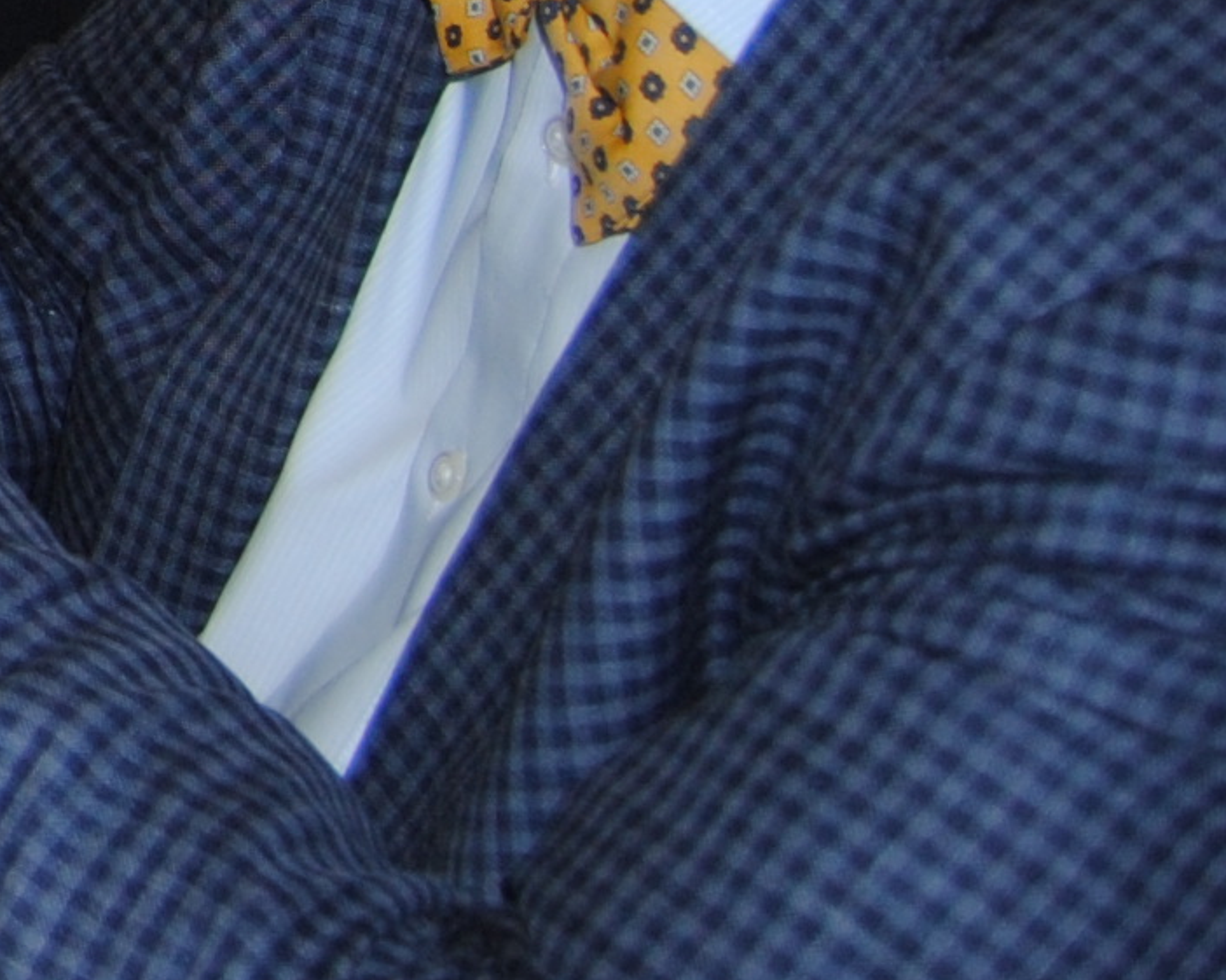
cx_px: -2042
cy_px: -970
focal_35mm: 140
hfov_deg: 10.9
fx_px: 5078
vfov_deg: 10.2
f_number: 3.5
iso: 200
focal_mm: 18
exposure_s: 1/60
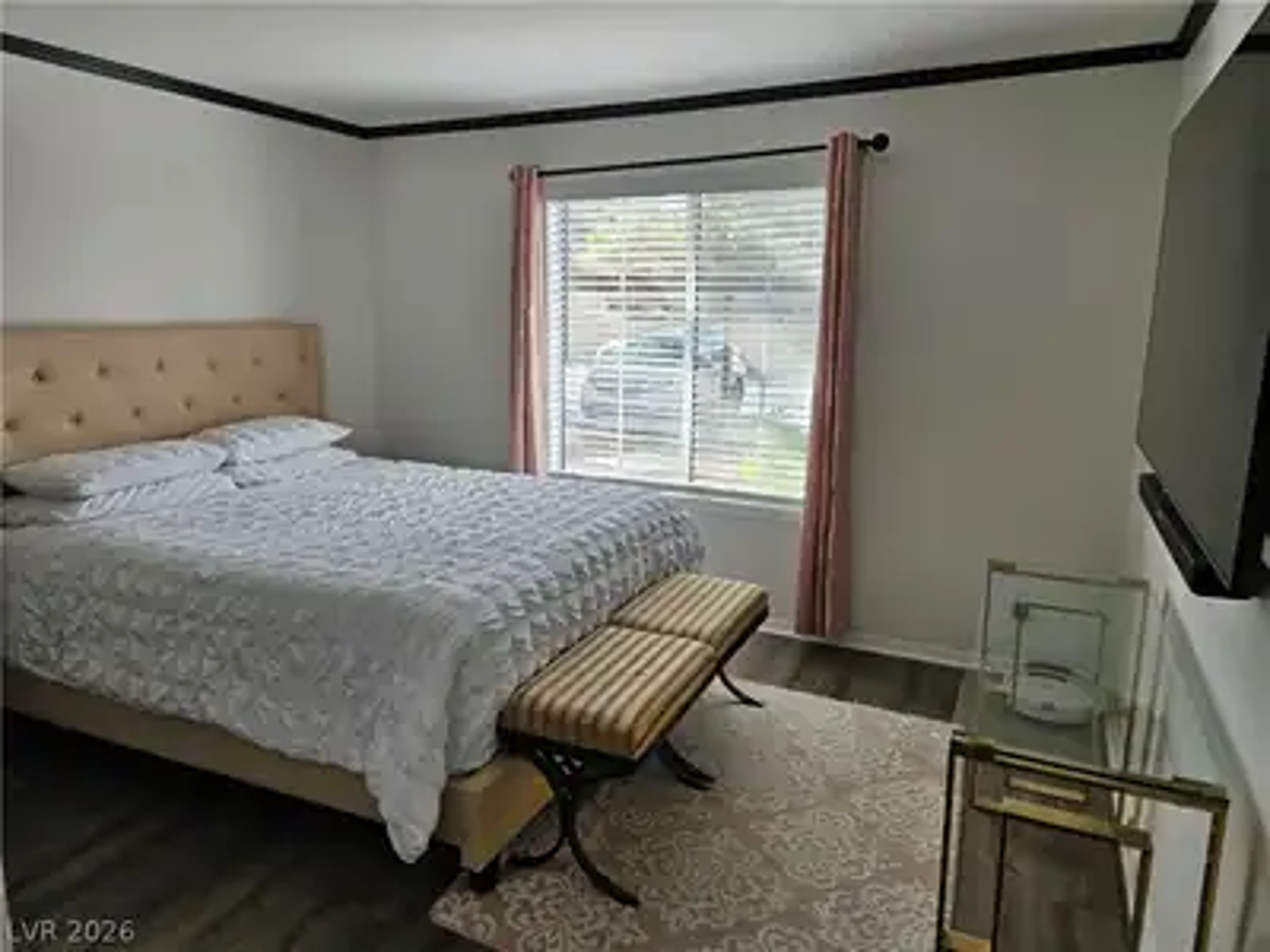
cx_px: 635
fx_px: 844
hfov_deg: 73.9
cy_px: 476
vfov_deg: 58.9
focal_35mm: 23
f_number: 1.8
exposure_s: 1/180
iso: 64
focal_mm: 5.4
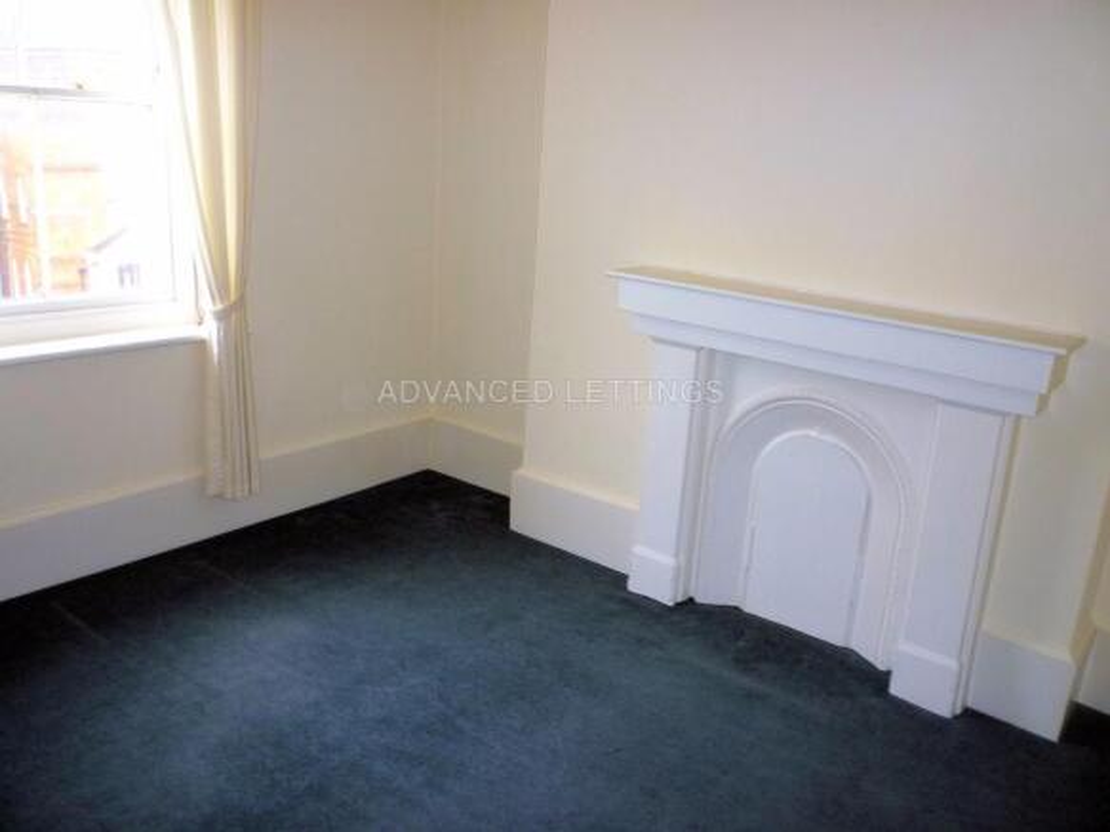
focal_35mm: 29
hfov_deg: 61.7
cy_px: 416
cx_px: 555
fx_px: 930
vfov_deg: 48.2
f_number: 3.3
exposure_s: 1/30
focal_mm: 5.2
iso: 100
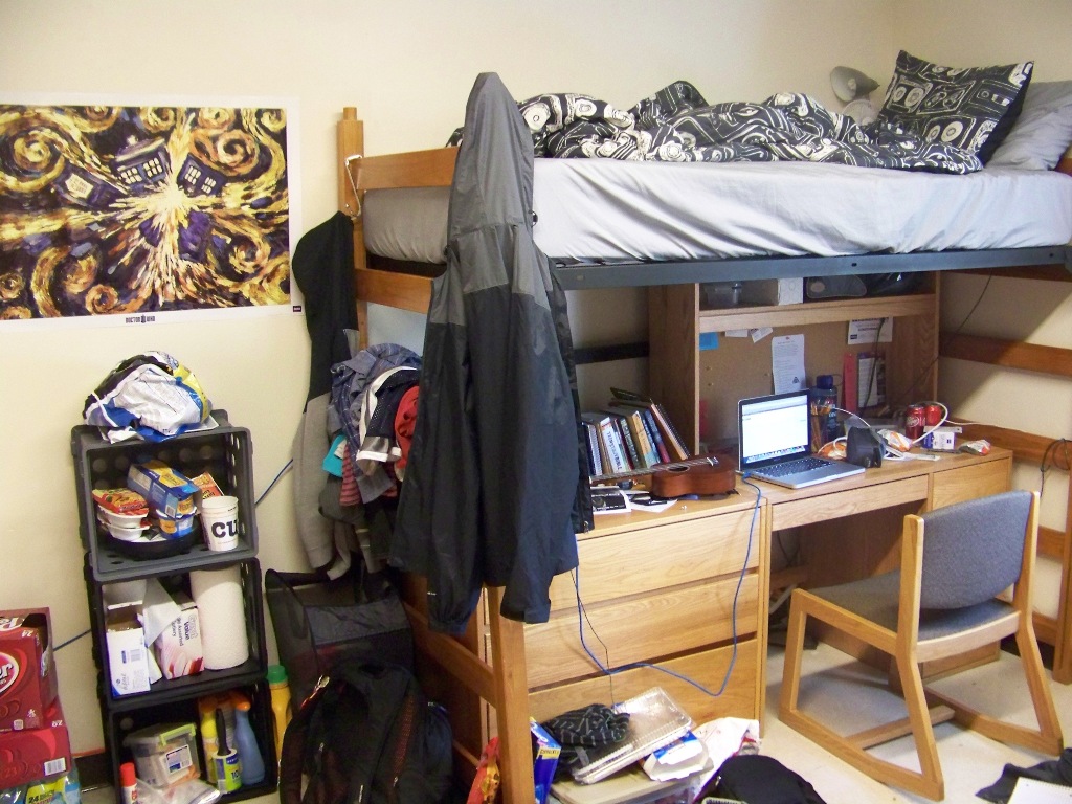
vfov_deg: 39.7
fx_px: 1115
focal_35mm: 36
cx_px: 536
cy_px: 402
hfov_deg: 51.4
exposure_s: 1/15
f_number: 2.8
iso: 400
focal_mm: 5.85
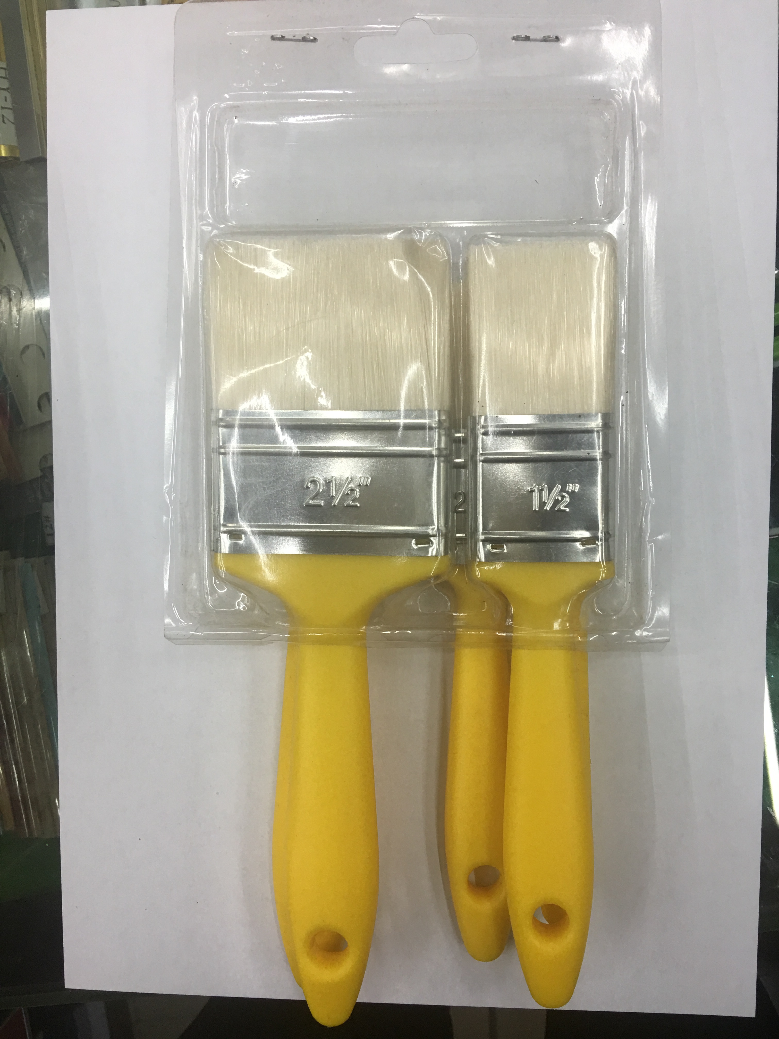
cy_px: 520
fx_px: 870
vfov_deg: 61.7
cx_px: 390
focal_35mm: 29
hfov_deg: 48.2
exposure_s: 1/33
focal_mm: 4.15
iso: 40
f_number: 2.2
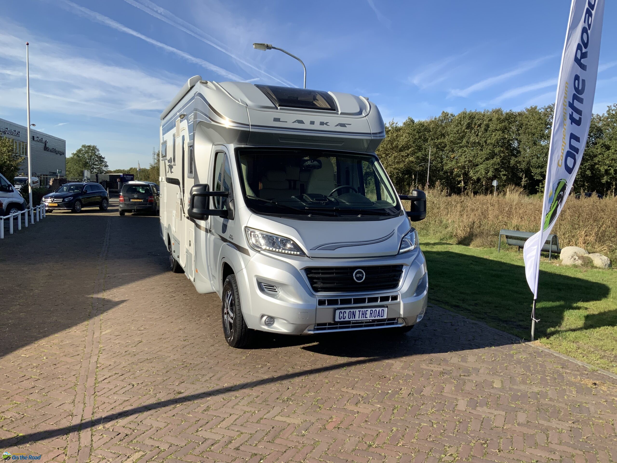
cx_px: 308
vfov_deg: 48.2
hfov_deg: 61.7
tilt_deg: -3.8
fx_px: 517
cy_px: 232
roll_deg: -1.2
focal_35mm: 29
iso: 16
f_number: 1.8
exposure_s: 1/1626
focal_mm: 3
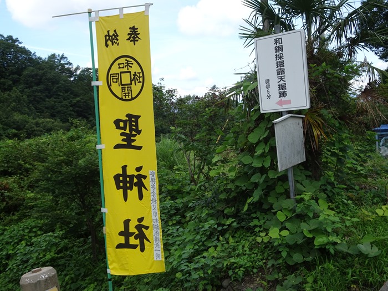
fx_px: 381
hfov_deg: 54.0
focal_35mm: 34
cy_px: 146
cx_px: 194
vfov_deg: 41.8
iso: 80
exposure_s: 1/320
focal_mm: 5.79
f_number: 4
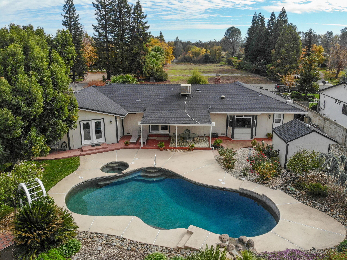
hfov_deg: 71.6
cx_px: 174
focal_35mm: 24
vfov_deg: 56.8
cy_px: 130
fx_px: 241
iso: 100
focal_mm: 4.5
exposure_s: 1/800
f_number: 2.8
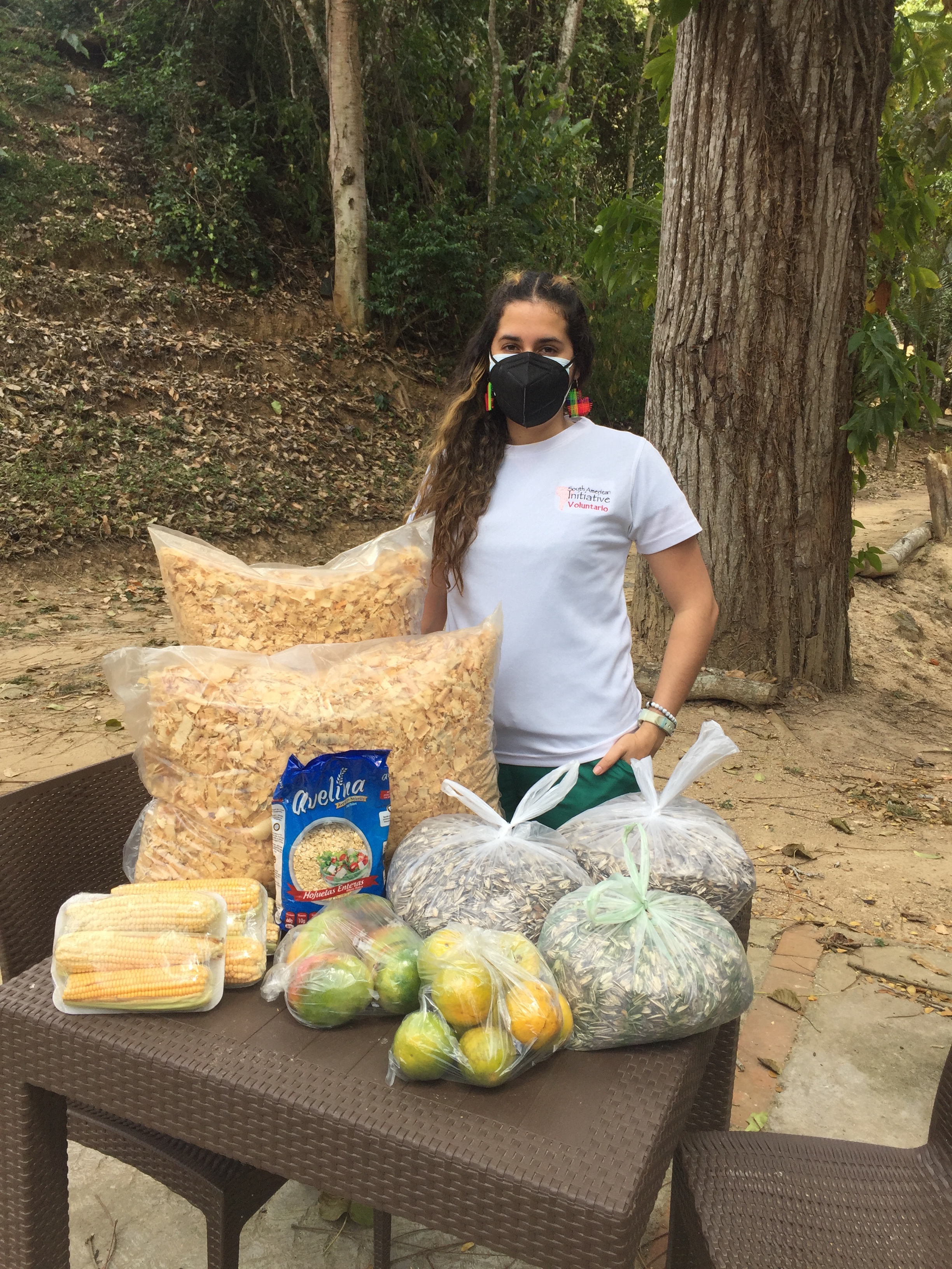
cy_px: 634
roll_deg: -0.8
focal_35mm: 29
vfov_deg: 61.7
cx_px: 476
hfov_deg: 48.2
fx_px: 1063
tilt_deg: -12.0
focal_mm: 4.15
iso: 32
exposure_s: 1/501
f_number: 2.2
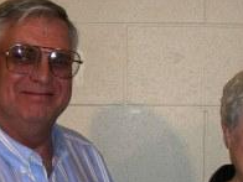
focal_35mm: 87
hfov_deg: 22.4
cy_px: 106
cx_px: 167
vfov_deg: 17.0
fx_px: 611
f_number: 3.5
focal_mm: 6.3
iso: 50
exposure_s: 1/60.1
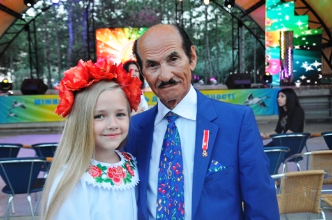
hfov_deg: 43.7
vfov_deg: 29.8
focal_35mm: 45
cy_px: 110
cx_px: 166
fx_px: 414
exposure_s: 1/60
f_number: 4.2
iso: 400
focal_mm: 30
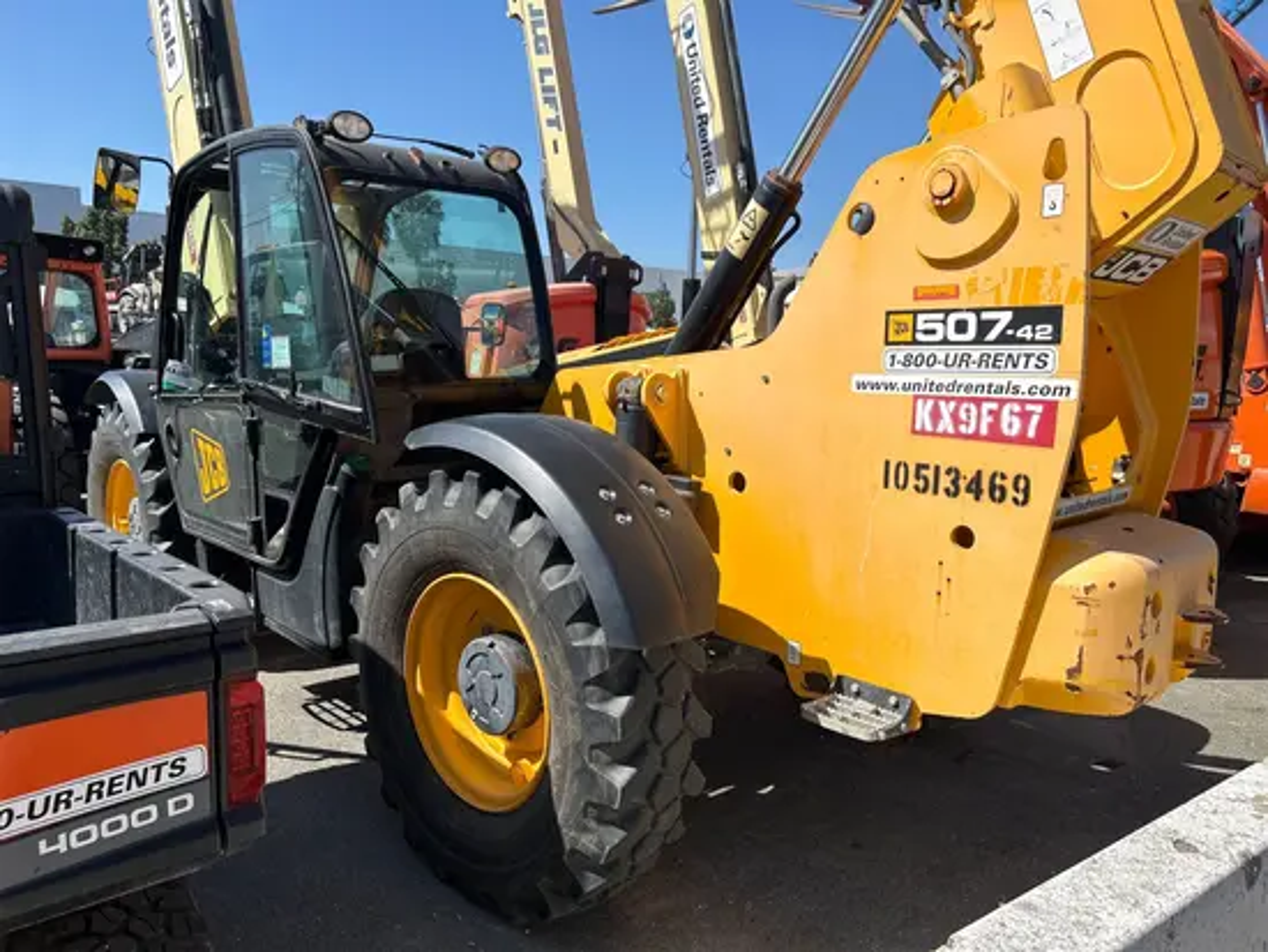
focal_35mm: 26
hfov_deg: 67.3
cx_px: 634
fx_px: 953
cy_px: 476
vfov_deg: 53.1
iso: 50
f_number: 1.5
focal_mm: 5.7
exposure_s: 1/5319
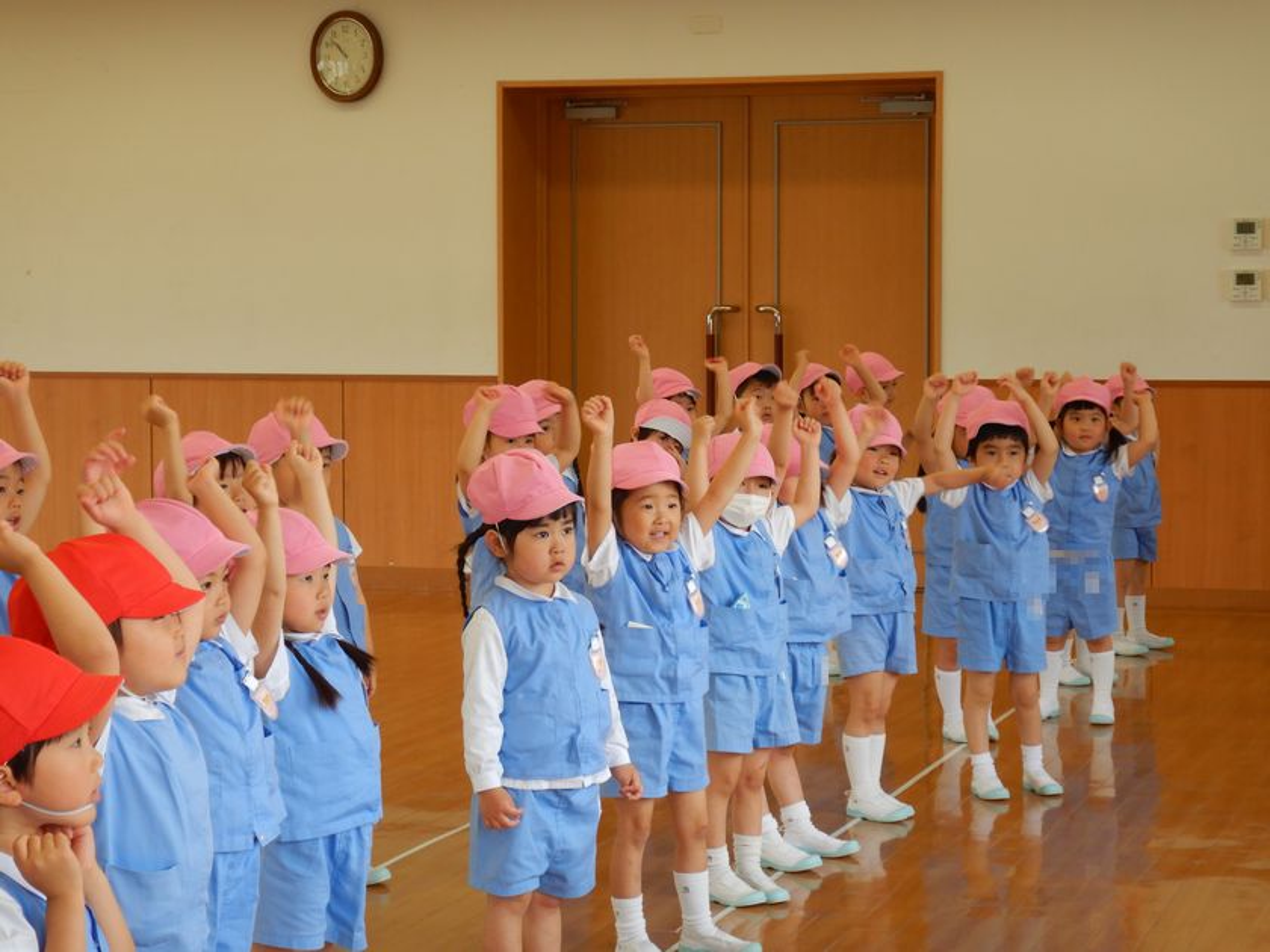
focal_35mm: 85
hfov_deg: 23.0
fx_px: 3119
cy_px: 476
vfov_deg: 17.4
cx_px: 635
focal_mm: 15.3
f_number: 4.7
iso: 180
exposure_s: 1/60
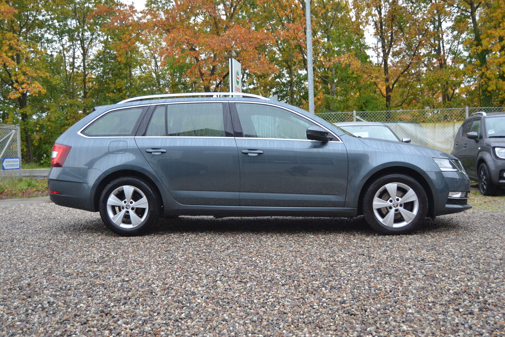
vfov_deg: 36.9
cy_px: 168
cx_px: 252
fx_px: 505
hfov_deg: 53.1
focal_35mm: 36
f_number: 4.5
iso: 400
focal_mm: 24
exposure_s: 1/80
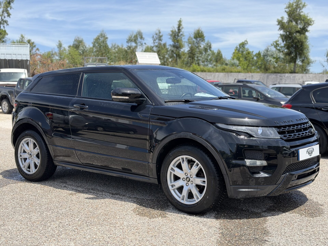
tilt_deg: -1.9
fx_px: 455
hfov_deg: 39.7
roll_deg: -1.1
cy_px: 123
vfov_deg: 30.3
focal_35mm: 48
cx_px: 164
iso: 100
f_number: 1.78
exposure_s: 1/1678
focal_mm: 6.76
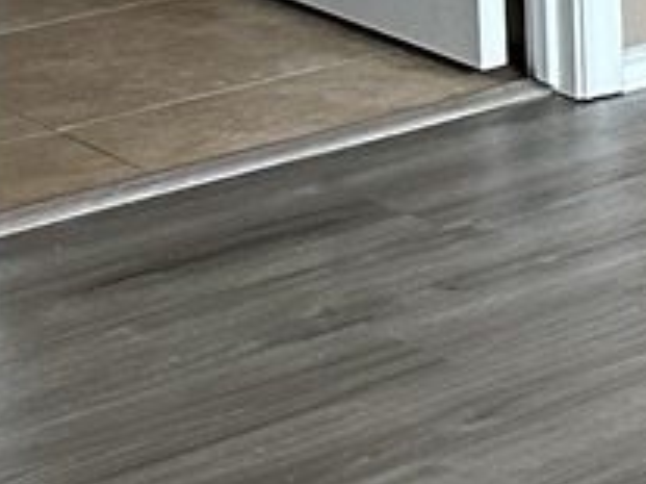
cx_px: 2166
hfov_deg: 8.8
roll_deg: -2.3
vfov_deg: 8.5
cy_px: -422
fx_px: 3115
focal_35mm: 167
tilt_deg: -9.0
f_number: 1.78
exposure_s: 1/60
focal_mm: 6.86
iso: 320
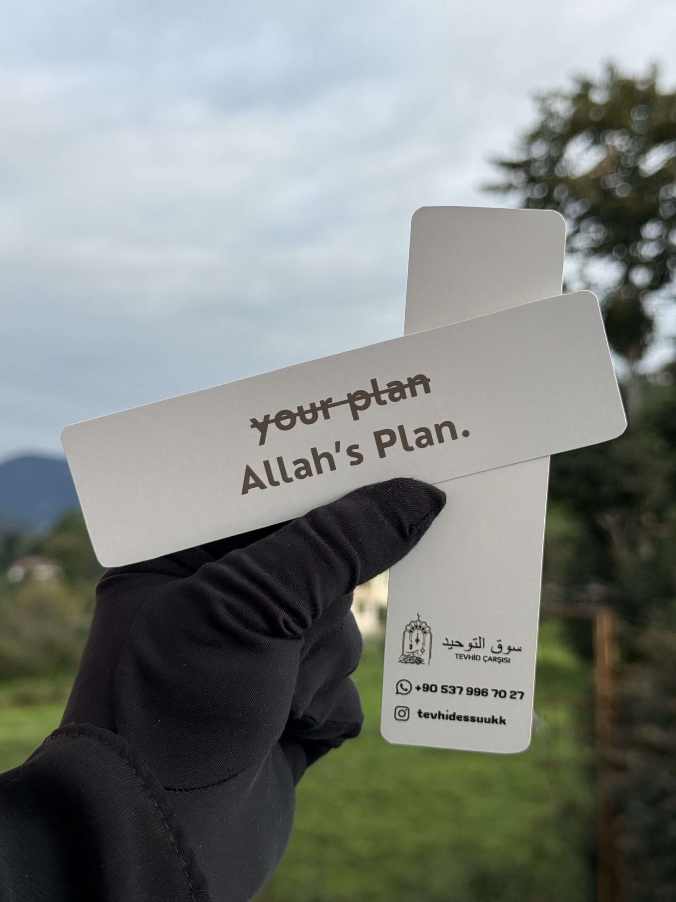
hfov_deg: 30.3
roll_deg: -1.2
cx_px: 338
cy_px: 451
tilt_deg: +6.4
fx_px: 1250
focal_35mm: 48
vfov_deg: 39.7
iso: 64
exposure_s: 1/1429
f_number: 1.78
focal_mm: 6.76
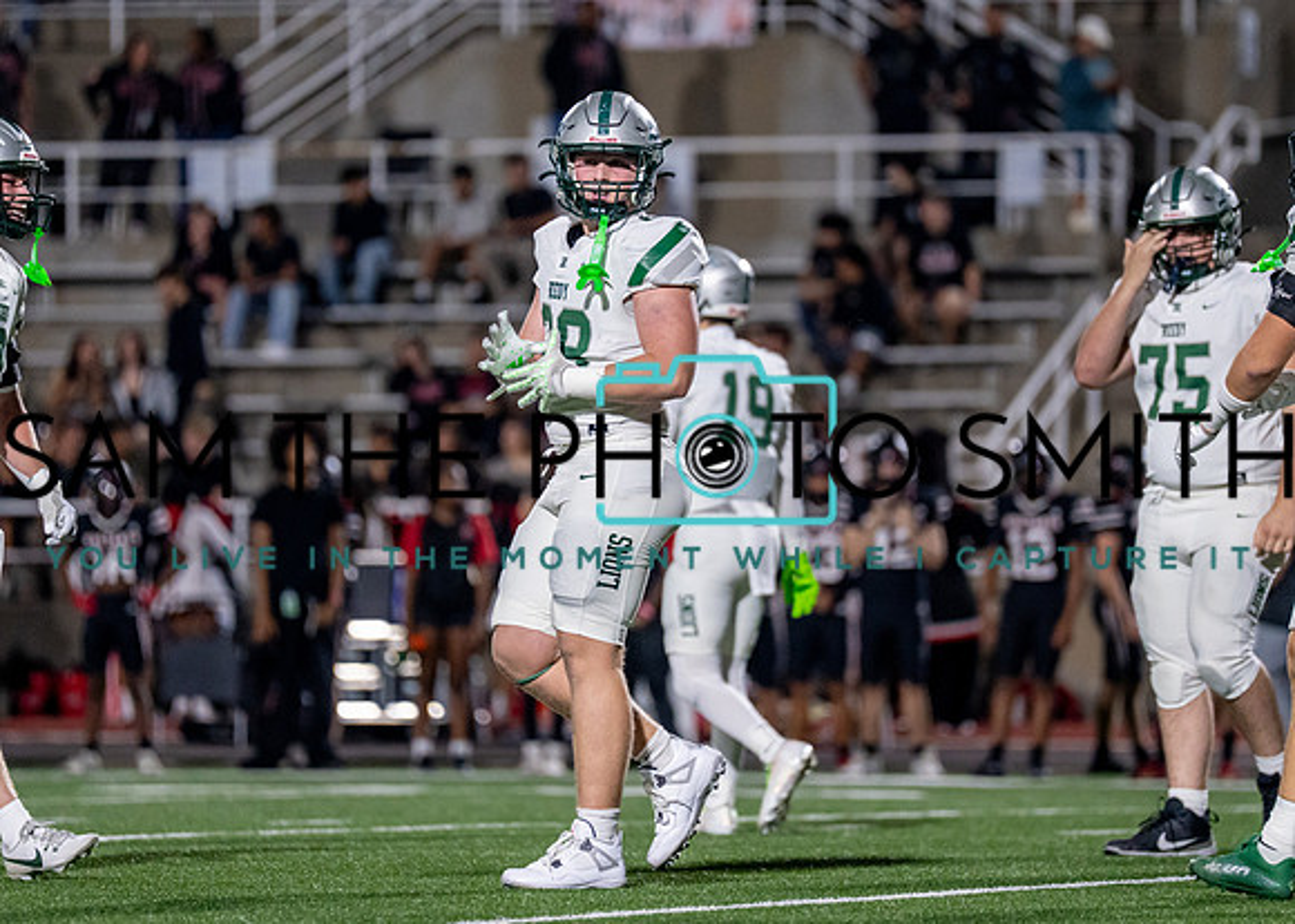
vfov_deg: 4.8
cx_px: 667
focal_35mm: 301
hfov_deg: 6.7
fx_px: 11069
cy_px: 383
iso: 2500
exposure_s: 1/1250
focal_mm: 200
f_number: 2.8
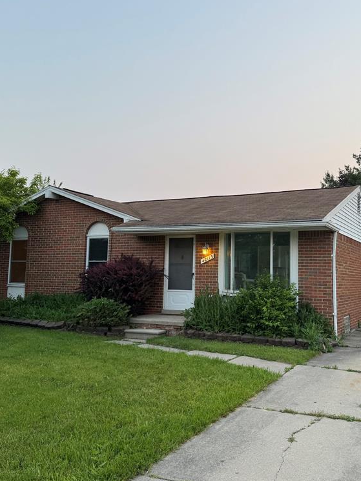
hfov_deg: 42.8
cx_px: 216
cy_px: 236
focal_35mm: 33
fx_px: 459
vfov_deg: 55.3
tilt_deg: +4.7
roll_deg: -1.1
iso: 64
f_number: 1.78
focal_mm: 6.76
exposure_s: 1/204
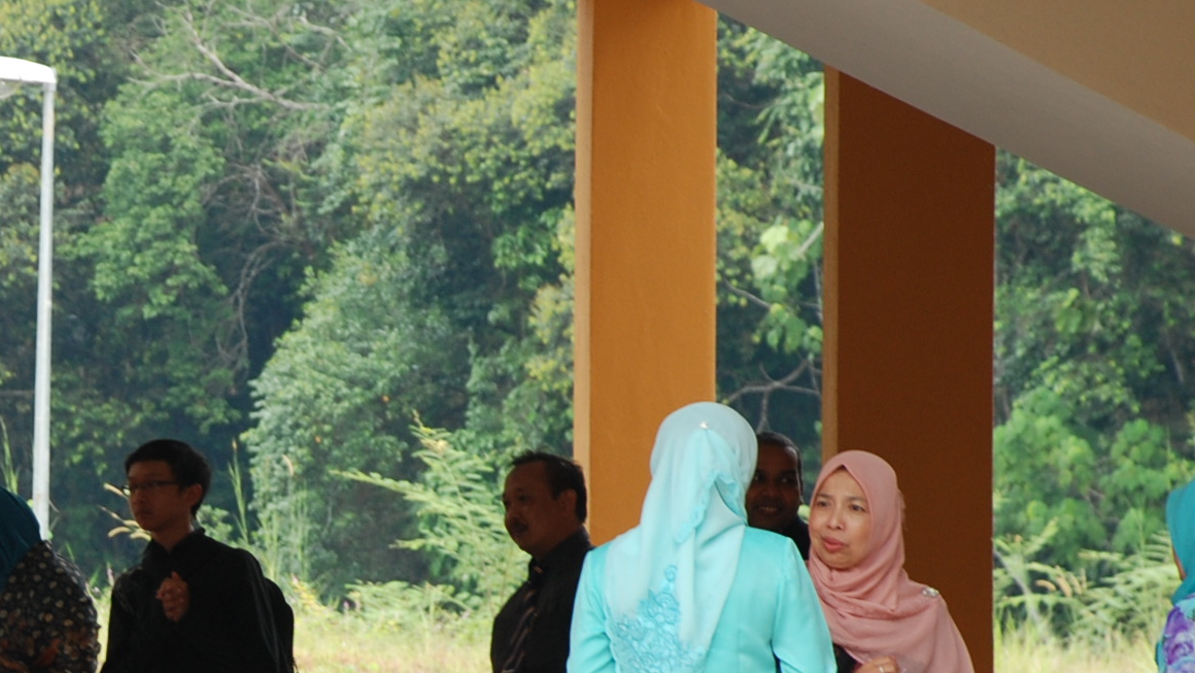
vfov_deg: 3.3
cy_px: 621
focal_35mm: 373
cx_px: -2
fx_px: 11831
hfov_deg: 5.8
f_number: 5.6
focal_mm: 95
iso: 200
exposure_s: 1/100
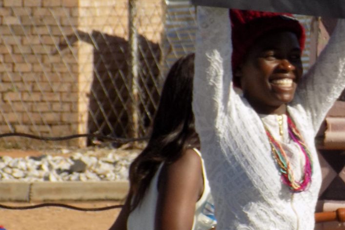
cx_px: 391
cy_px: 117
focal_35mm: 334
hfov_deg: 6.1
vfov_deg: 4.1
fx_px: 3201
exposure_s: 1/500
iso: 80
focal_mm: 20.9
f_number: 4.8
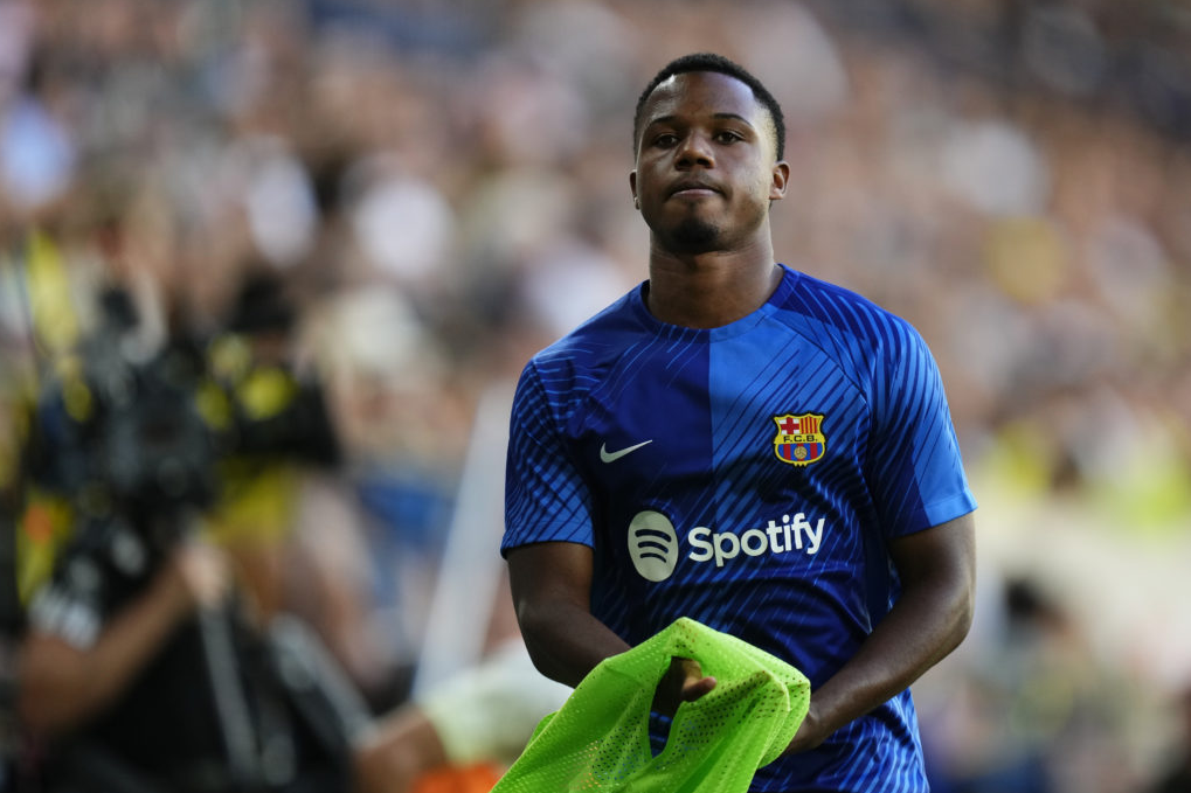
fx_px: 13296
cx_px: 596
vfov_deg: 3.4
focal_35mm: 402
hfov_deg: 5.1
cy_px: 396
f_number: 2.8
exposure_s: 1/2000
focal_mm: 400
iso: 1600
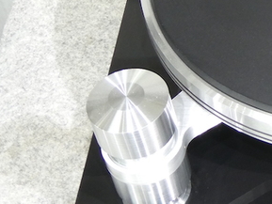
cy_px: 5
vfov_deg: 10.1
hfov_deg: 12.7
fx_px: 1148
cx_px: 432
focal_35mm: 146
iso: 200
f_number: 3.9
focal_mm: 7.8
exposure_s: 1/3.2
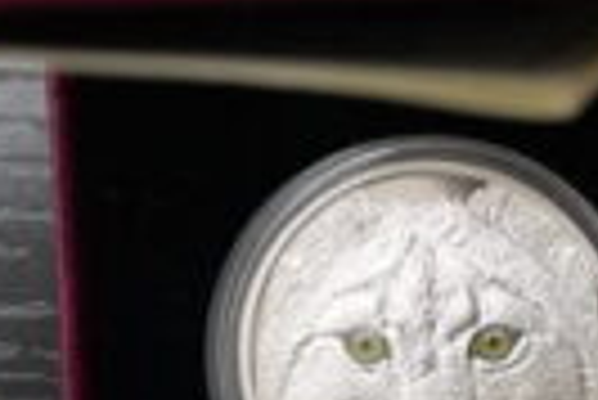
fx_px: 1684
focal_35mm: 101
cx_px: 998
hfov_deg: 17.3
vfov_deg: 13.6
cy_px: 209
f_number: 4
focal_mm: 15
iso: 2500
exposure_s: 1/160
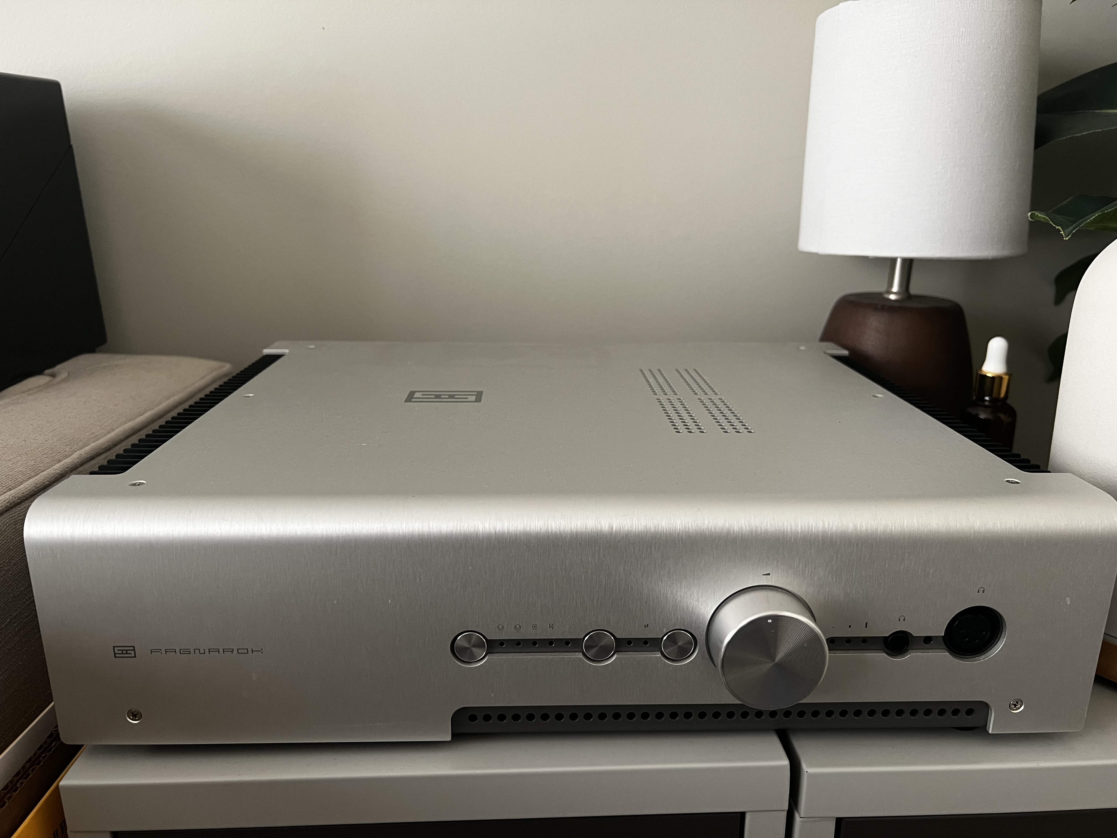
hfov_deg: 67.3
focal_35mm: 26
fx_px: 839
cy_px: 419
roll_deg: -0.4
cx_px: 558
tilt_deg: -15.9
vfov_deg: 53.1
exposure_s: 1/60
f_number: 1.5
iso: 200
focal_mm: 5.7
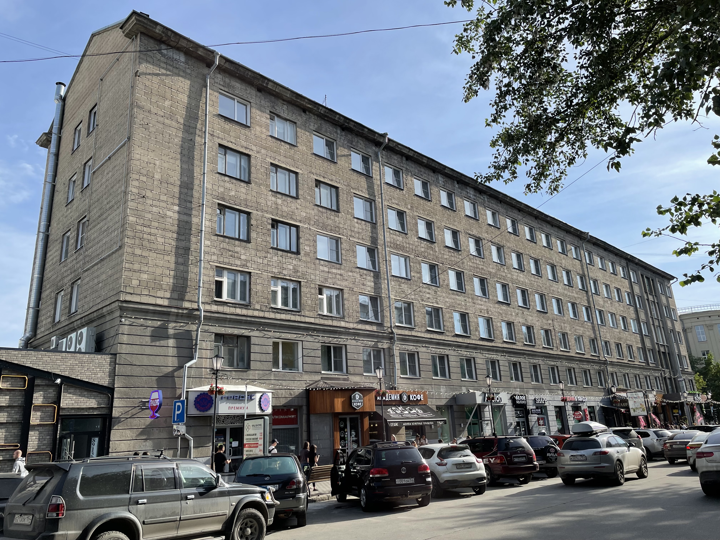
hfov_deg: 67.3
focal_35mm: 26
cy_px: 270
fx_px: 541
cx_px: 360
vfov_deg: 53.1
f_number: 1.6
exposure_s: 1/2174
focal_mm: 4.2
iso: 32
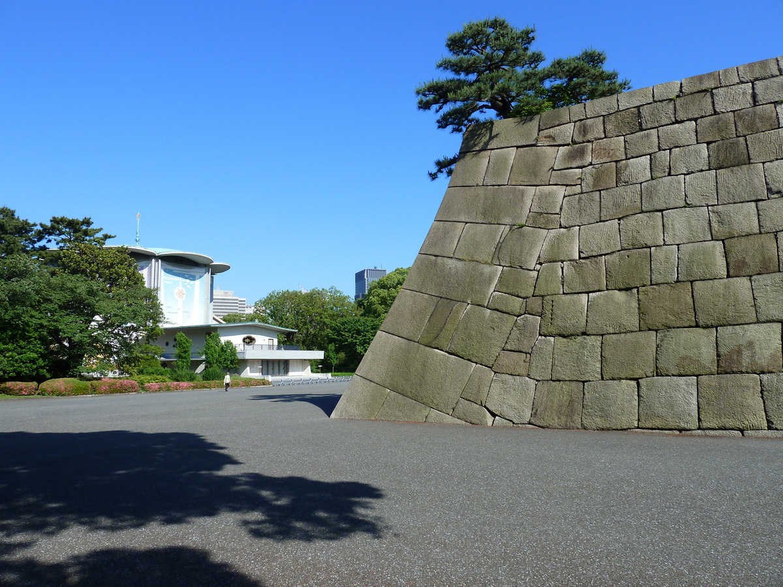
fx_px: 565
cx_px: 392
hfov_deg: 69.4
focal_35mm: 25
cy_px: 294
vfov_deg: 54.9
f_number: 4
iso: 80
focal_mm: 4.1
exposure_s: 1/500
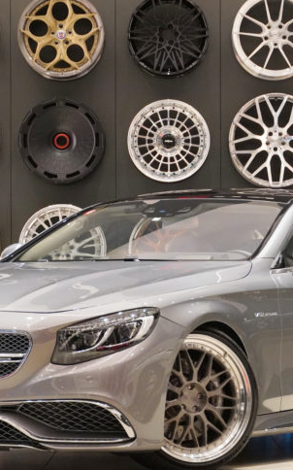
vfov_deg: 12.1
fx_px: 2213
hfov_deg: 7.6
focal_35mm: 173
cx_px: 162
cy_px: 237
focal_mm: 74
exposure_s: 1/125
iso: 3200
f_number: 5.6
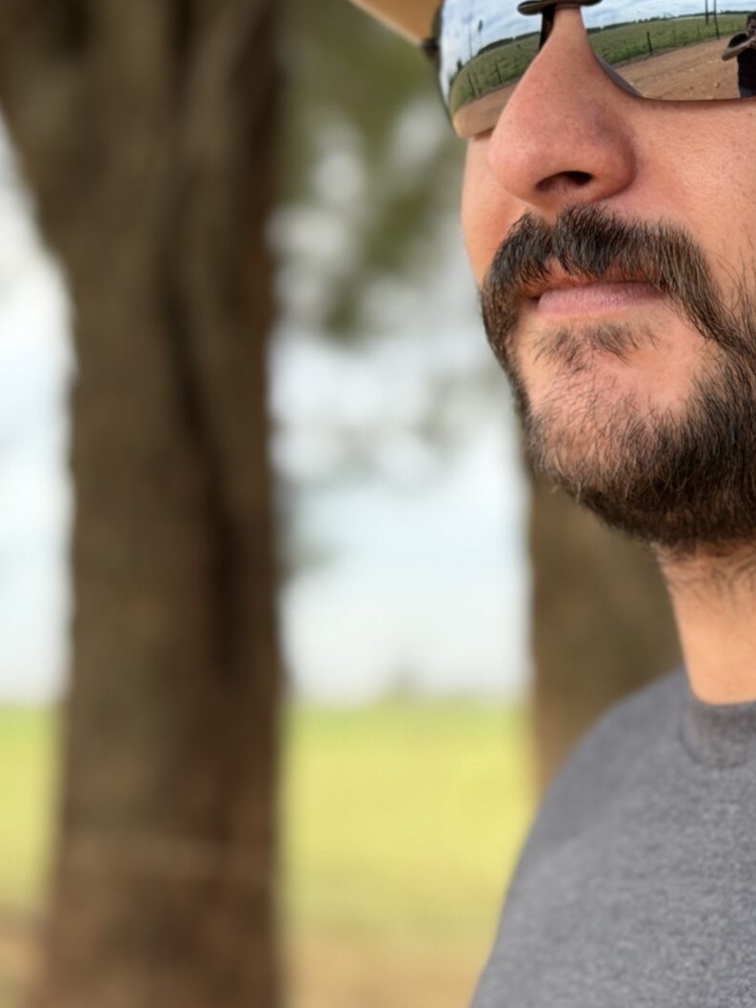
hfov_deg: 12.5
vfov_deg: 16.9
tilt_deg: +0.4
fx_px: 3379
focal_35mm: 116
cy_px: 644
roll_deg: +0.7
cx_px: 862
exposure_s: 1/1456
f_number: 1.78
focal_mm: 6.76
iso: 80
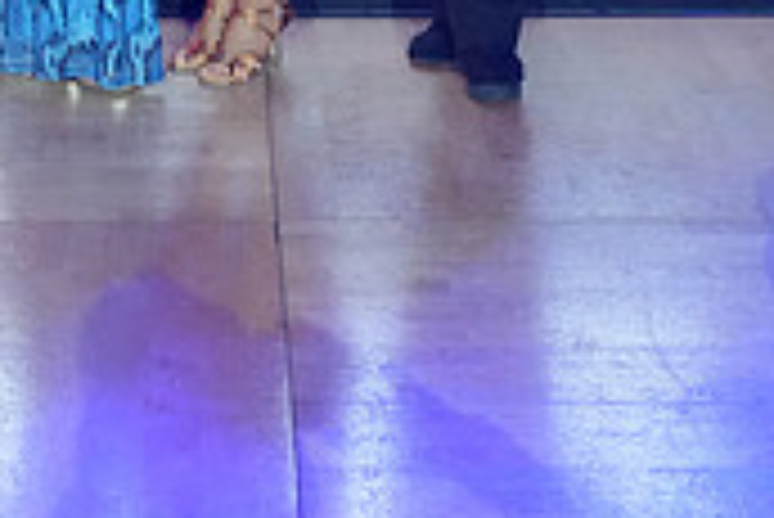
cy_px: -658
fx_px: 2754
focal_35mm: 128
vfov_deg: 9.7
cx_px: 79
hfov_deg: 15.8
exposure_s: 1/640
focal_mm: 38
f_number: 4
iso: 4000
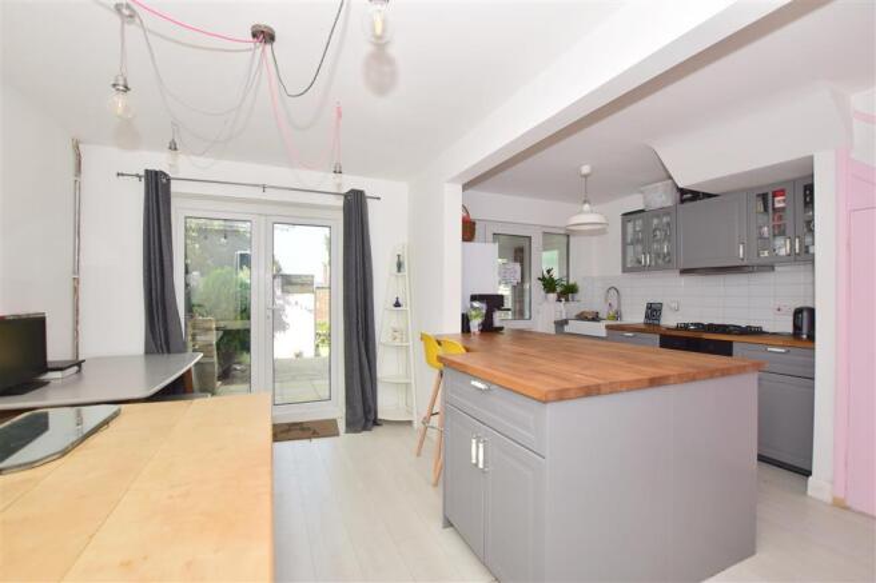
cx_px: 438
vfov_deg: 77.3
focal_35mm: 15
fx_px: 365
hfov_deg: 100.4
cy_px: 292
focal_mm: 10
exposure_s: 1/200
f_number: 8
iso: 200
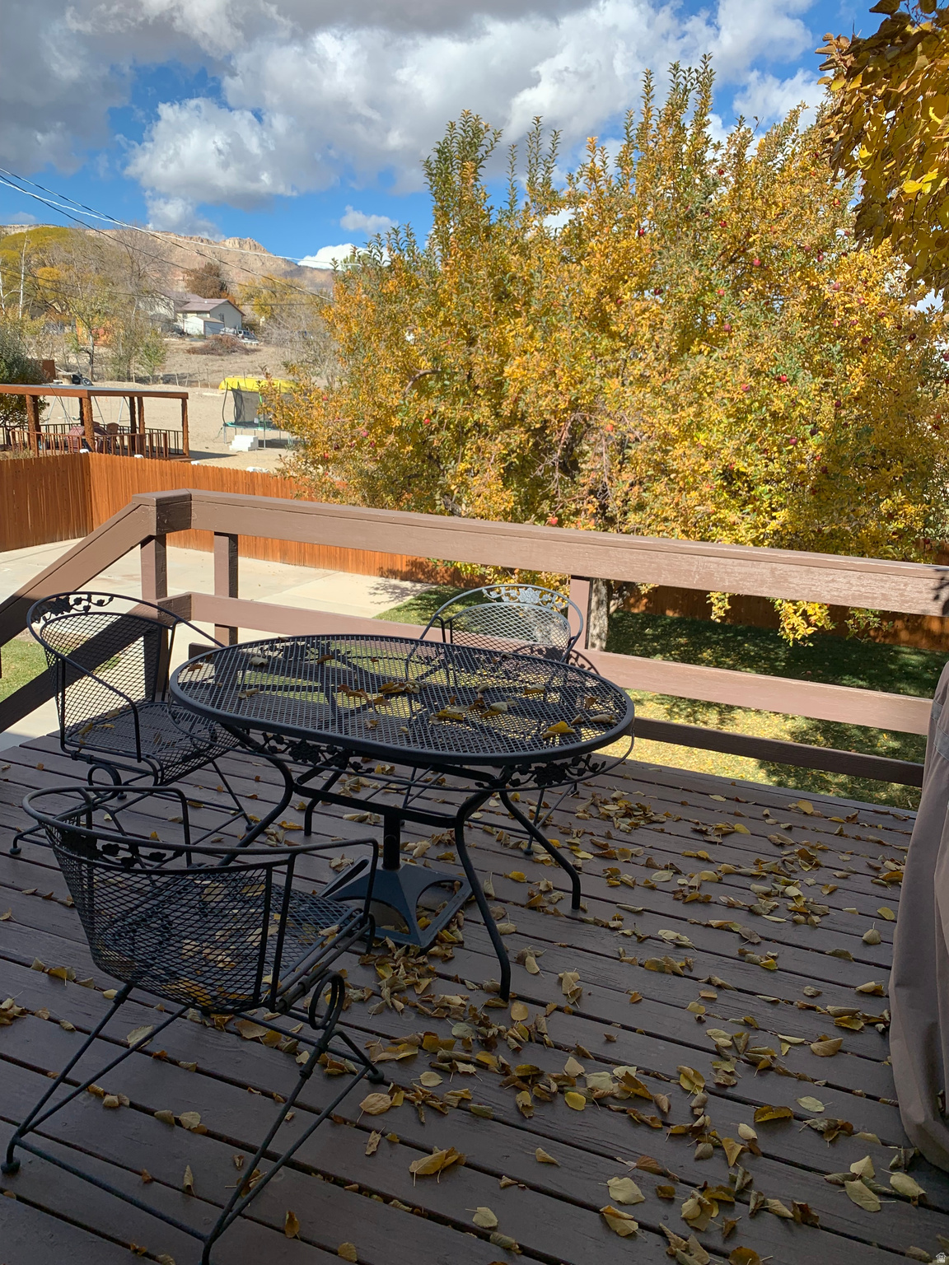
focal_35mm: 26
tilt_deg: -14.2
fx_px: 950
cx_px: 474
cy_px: 632
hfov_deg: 53.1
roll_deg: -1.8
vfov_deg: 67.3
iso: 25
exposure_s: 1/1350
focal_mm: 4.25
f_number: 1.8
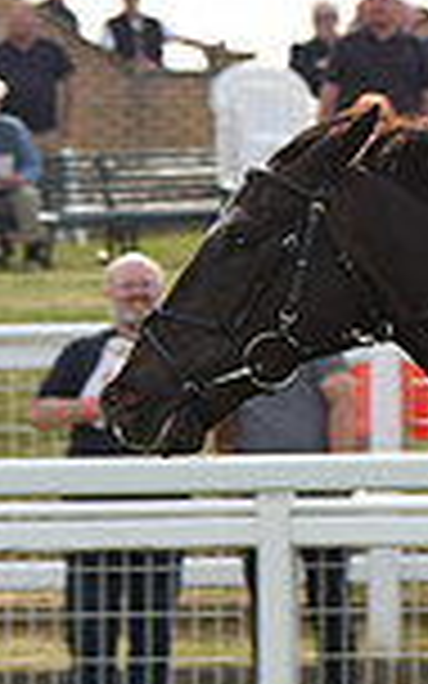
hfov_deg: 3.8
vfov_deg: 6.3
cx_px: 1194
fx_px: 6252
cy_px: 475
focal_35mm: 335
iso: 400
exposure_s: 1/1250
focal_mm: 86
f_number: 5.6
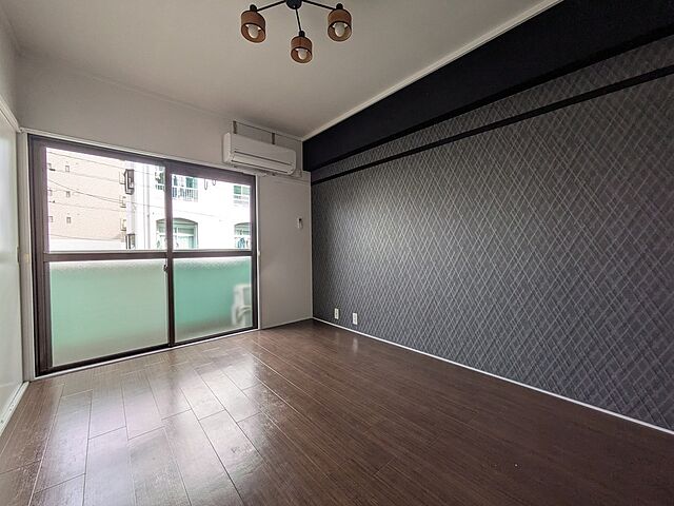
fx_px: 273
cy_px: 253
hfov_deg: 102.1
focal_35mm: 14
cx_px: 337
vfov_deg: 85.7
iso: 40
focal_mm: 1.83
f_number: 2.2
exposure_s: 1/131
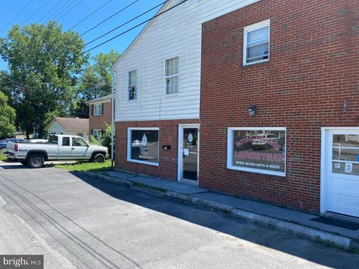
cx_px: 180
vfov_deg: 53.1
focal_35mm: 26
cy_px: 134
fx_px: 270
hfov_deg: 67.3
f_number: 1.8
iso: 32
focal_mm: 4.25
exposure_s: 1/1072
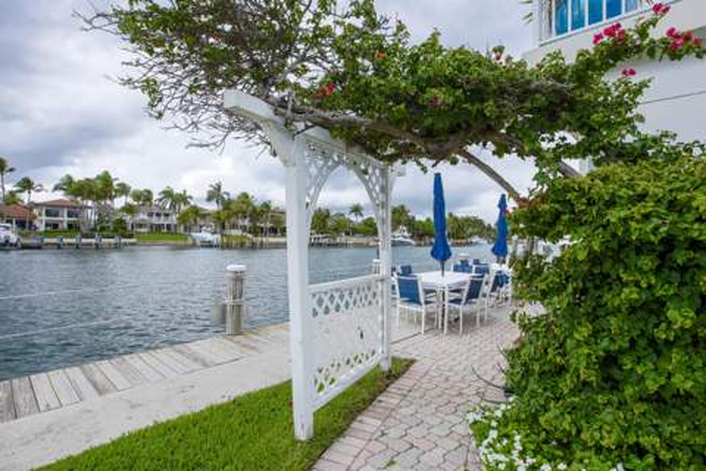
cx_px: 353
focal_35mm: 17
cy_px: 236
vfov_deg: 70.4
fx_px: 333
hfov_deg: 93.3
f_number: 11
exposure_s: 1/1600
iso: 125
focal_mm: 17
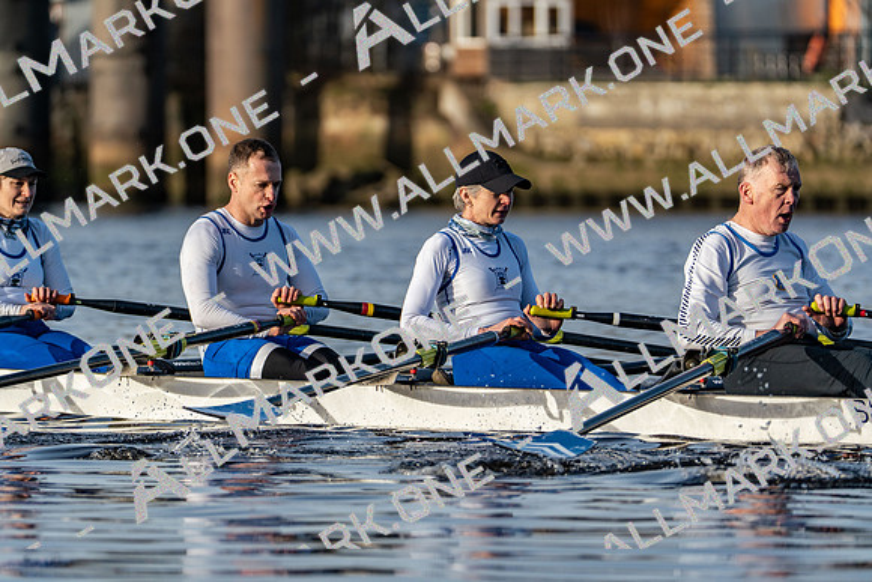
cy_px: 291
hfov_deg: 5.8
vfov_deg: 3.9
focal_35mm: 353
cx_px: 436
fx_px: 8552
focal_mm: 353
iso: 500
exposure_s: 1/2000
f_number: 6.3
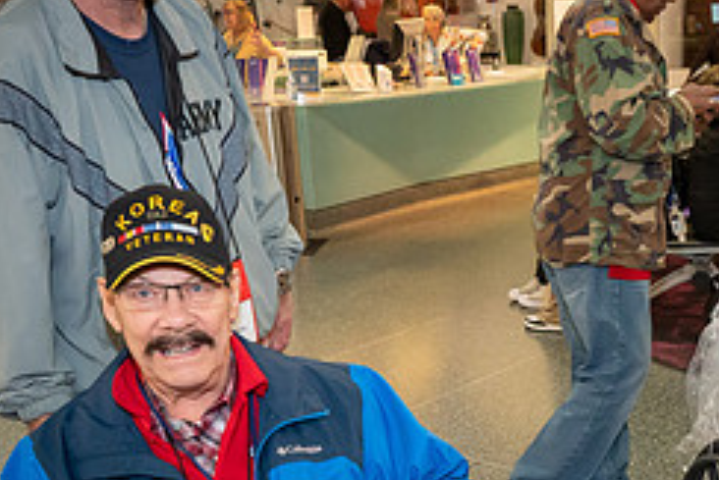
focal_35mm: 57
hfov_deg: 34.3
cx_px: 536
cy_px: 462
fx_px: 1139
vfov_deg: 23.0
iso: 5600
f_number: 5.6
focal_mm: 24
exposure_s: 1/50
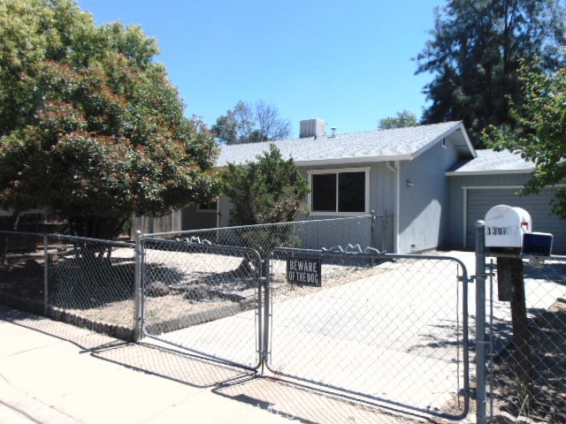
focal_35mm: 25
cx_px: 283
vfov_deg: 54.9
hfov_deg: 69.4
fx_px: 409
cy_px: 212
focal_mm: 4.5
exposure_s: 1/200
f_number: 7.7
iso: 80
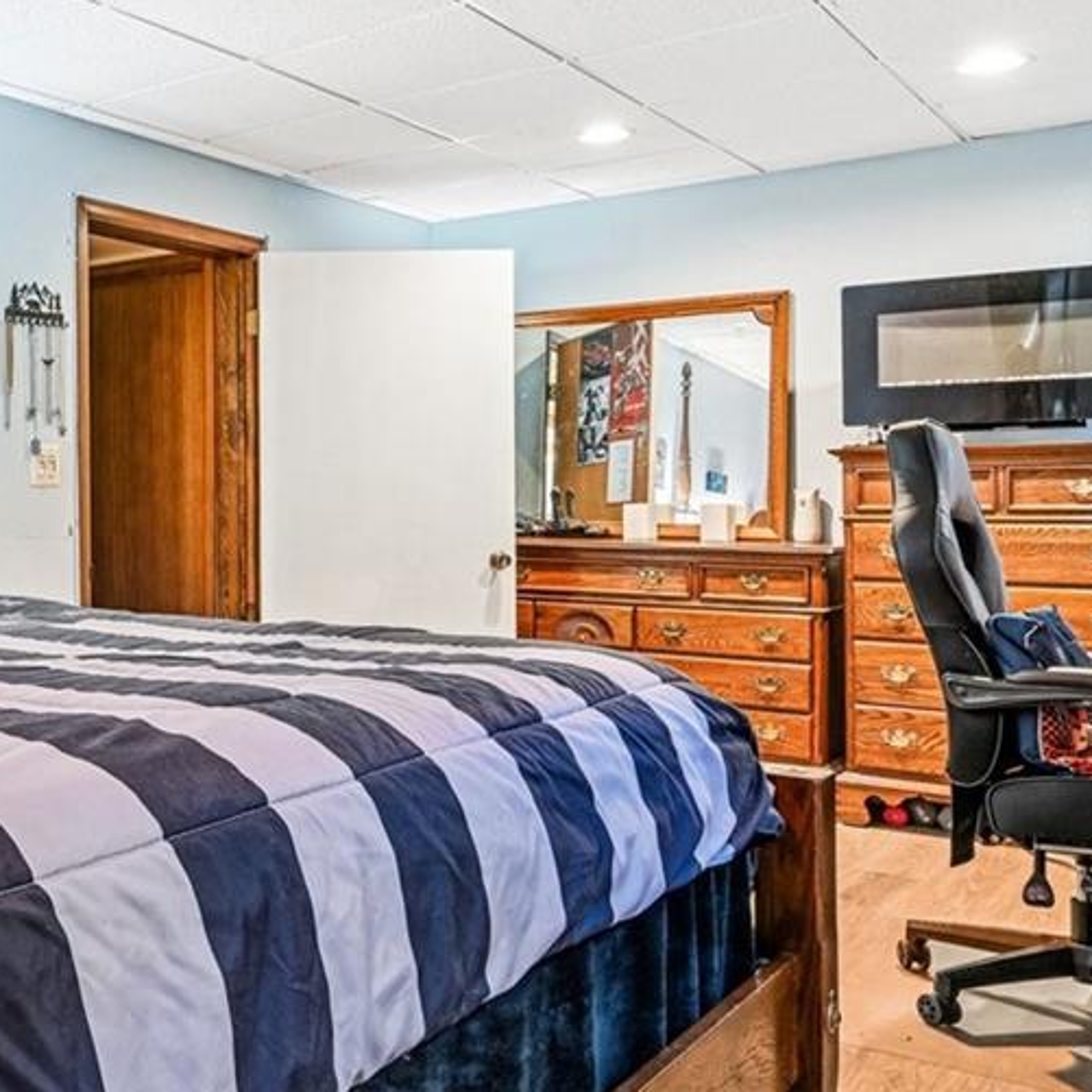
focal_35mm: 38
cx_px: -9
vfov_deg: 43.8
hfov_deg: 38.7
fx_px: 1356
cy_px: 477
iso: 400
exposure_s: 1/6
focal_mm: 14
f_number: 8
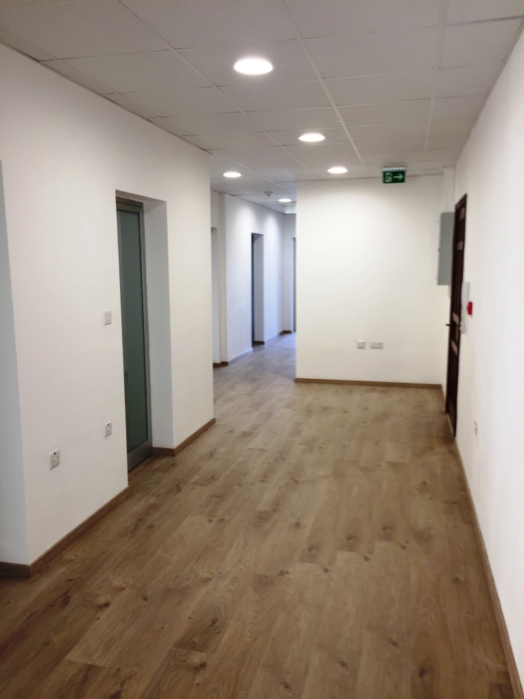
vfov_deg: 61.7
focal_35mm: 29
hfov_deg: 48.2
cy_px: 350
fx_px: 585
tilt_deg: -8.3
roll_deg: +1.1
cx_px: 262
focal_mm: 4.15
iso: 40
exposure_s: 1/50
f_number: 2.2
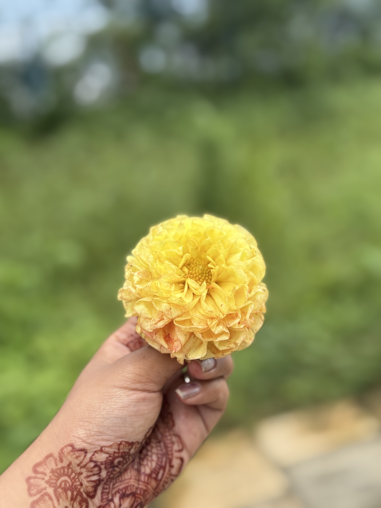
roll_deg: +2.5
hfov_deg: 30.3
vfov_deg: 39.7
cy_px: 254
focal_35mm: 48
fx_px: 704
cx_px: 190
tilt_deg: -20.7
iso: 64
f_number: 1.78
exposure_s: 1/1395
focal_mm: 6.76
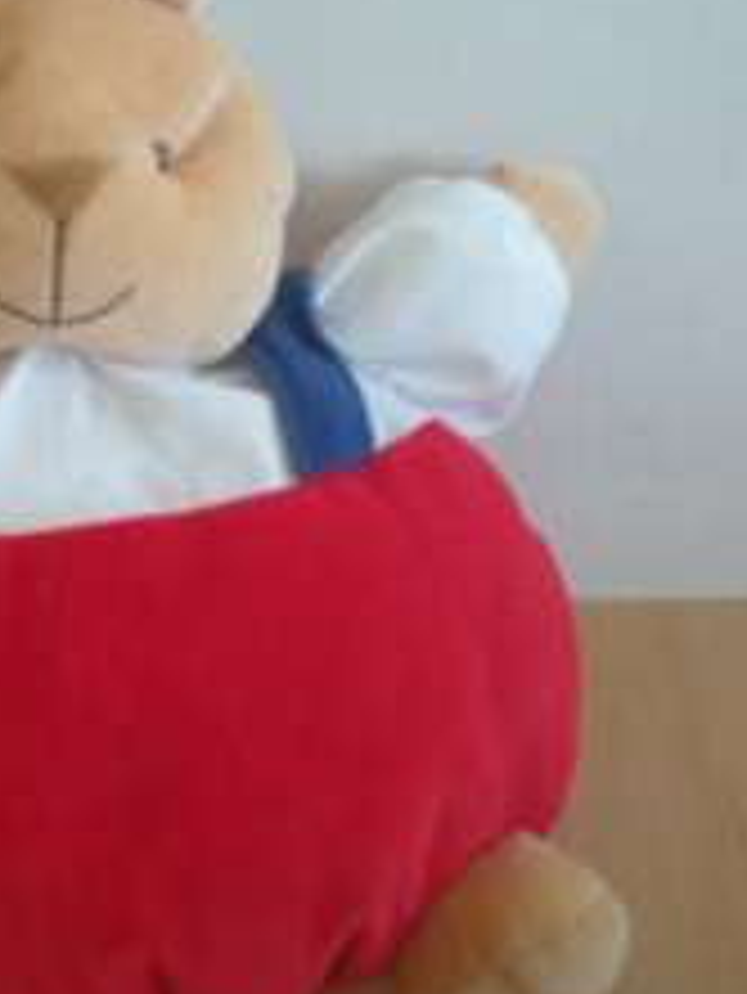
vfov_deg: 28.9
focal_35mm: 67
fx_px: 1926
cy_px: 414
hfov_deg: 21.6
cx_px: 117
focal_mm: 6.3
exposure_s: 1/15
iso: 200
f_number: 3.1
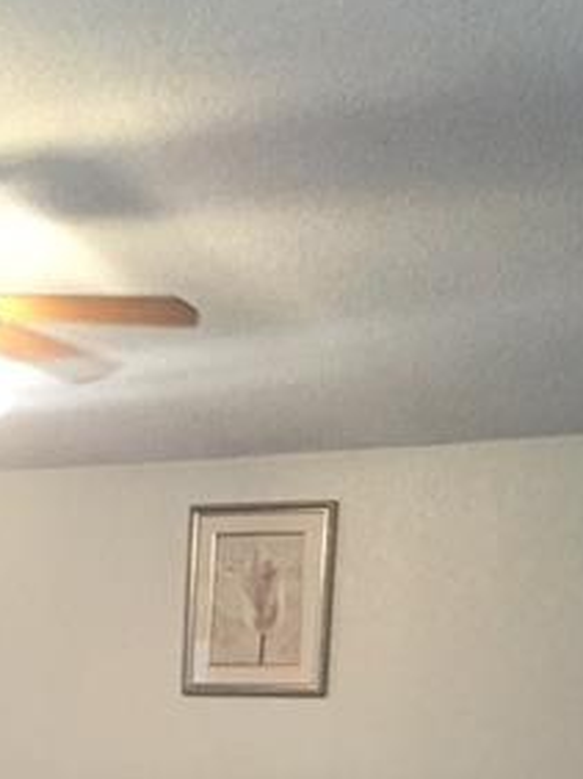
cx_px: -11
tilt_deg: -9.4
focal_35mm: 79
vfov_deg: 22.3
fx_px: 1777
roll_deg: -0.1
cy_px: 1003
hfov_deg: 18.1
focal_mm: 4.15
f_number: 2.2
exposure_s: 1/30
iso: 250
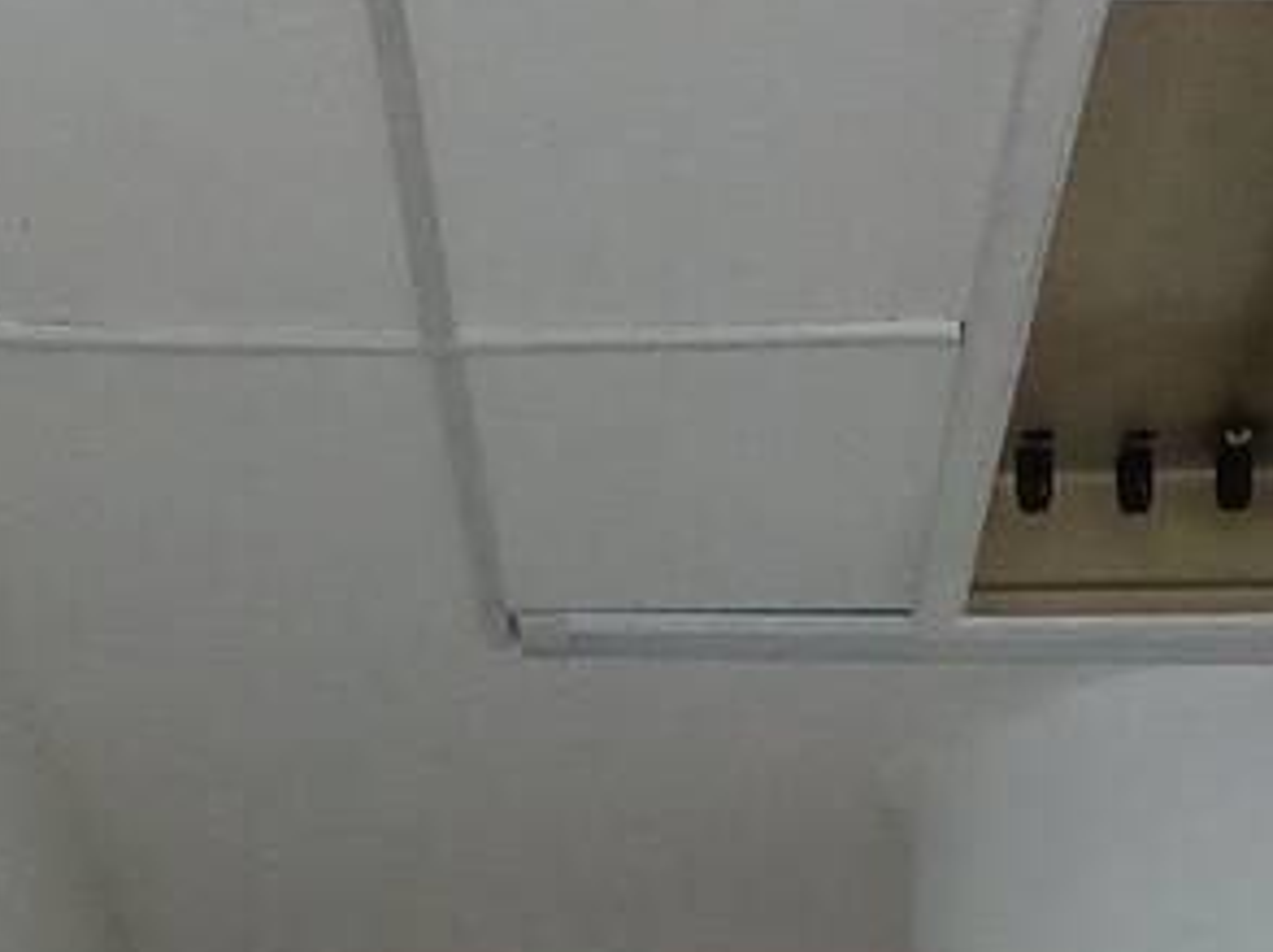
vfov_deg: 10.3
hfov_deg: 15.4
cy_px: 2113
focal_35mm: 128
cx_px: 869
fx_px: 4701
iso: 400
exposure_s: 1/25
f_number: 1.8
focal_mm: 3.98
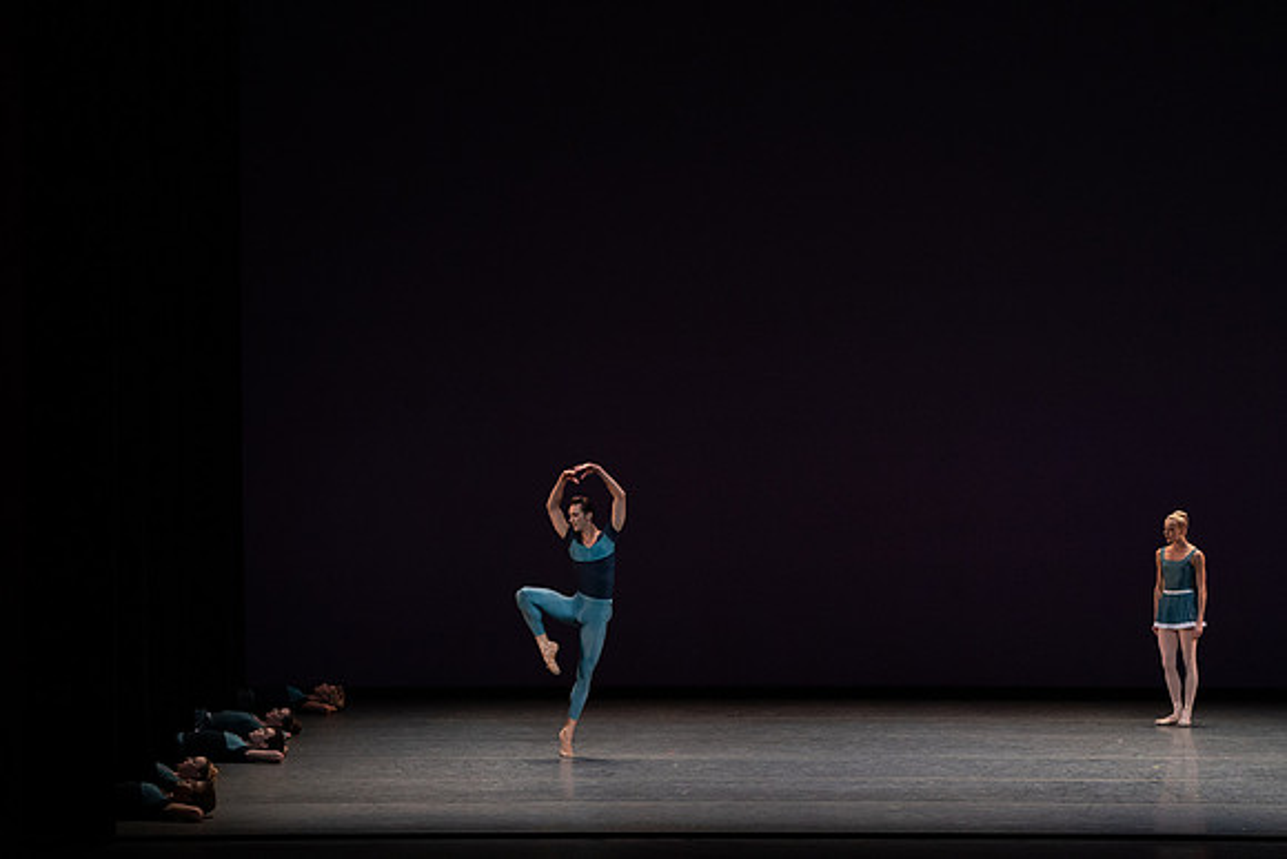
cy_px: 430
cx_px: 644
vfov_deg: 9.4
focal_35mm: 146
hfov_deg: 14.1
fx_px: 5220
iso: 5000
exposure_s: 1/400
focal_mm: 146
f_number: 8
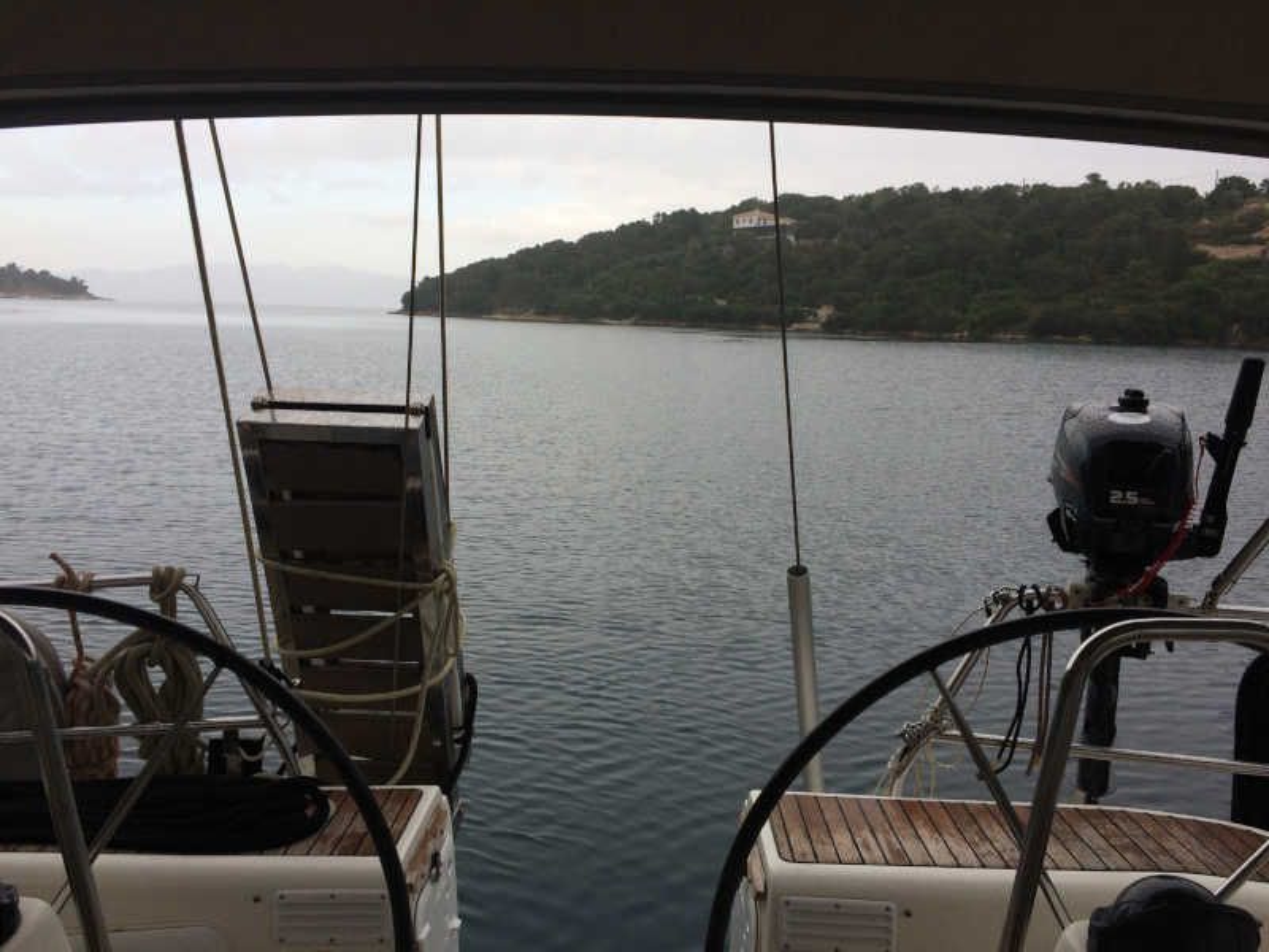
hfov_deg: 61.7
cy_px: 476
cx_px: 634
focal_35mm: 29
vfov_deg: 48.2
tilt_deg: -9.4
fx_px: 1063
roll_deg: -0.6
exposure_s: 1/323
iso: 32
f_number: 2.2
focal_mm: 4.15
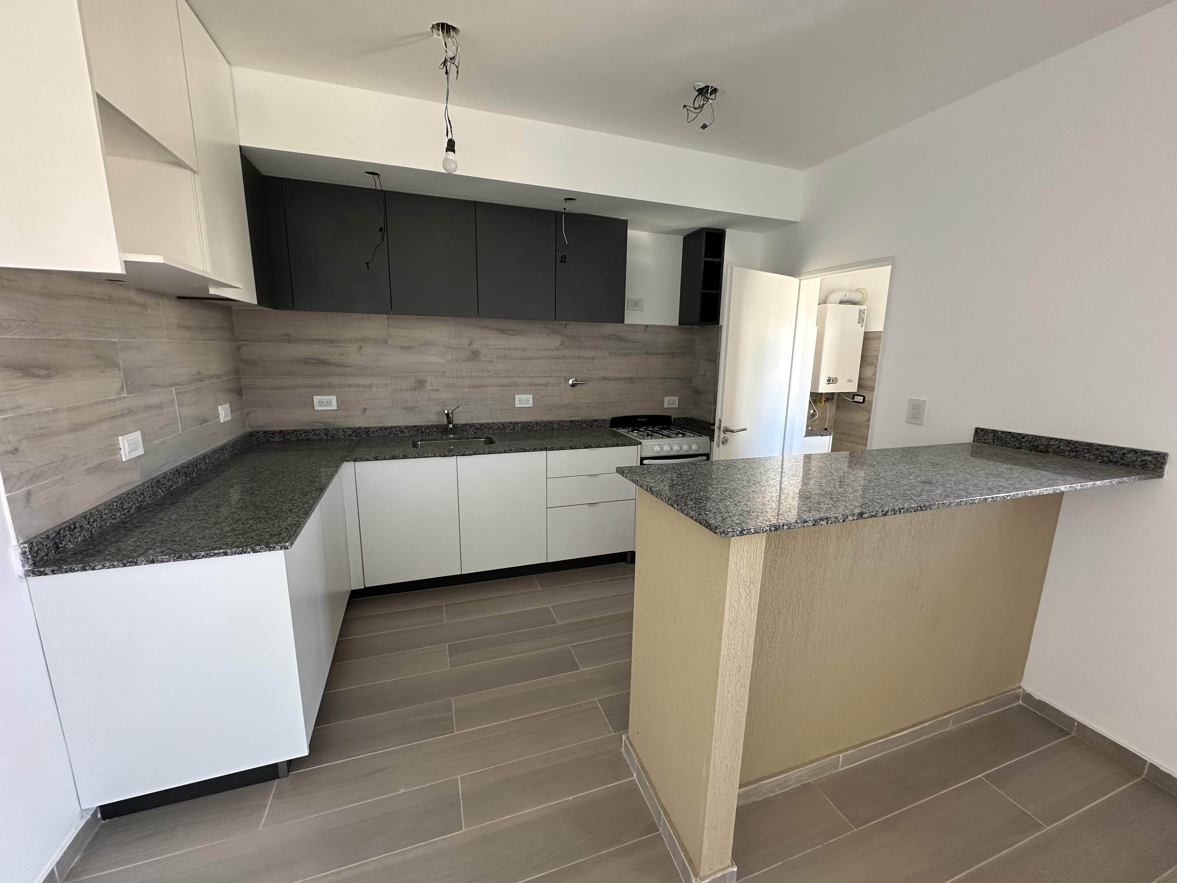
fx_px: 476
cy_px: 442
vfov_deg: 85.7
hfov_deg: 102.1
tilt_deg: -10.7
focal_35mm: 14
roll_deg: -0.4
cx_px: 588
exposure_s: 1/99
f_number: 2.2
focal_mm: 2.22
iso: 160
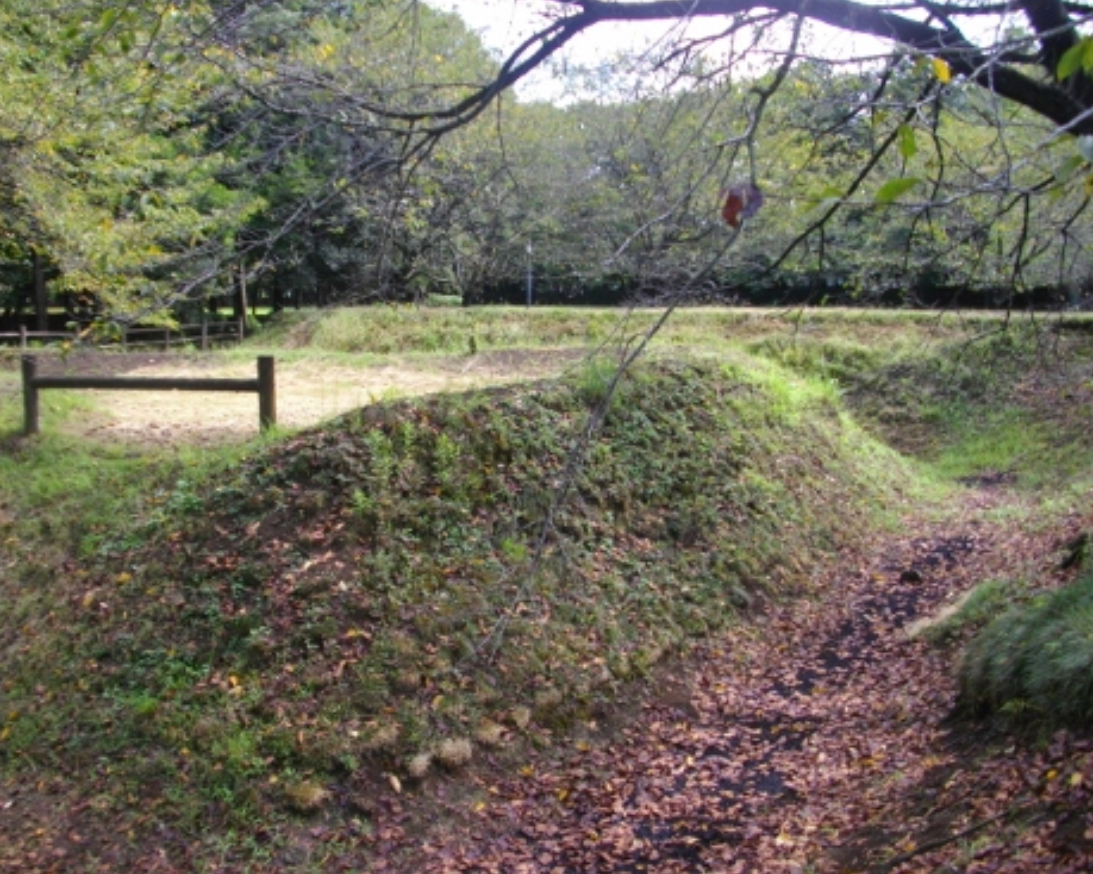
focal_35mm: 34
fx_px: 1100
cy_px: 430
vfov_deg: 43.3
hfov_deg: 52.8
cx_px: 533
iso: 100
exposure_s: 1/250
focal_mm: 5.7
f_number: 2.9
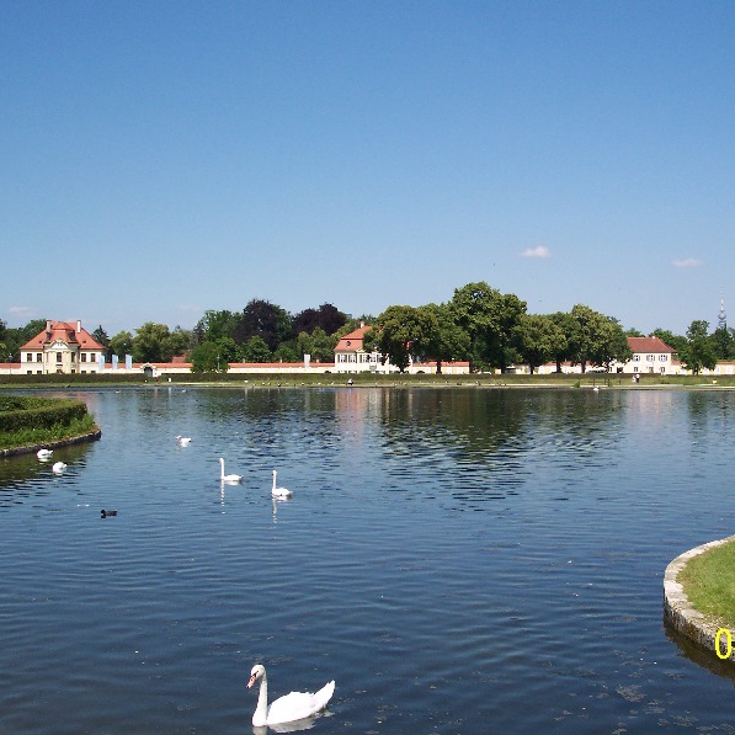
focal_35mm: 45
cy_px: 367
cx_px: 462
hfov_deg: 37.3
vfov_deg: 37.6
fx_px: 1081
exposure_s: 1/1000
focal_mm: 8
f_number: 4.8
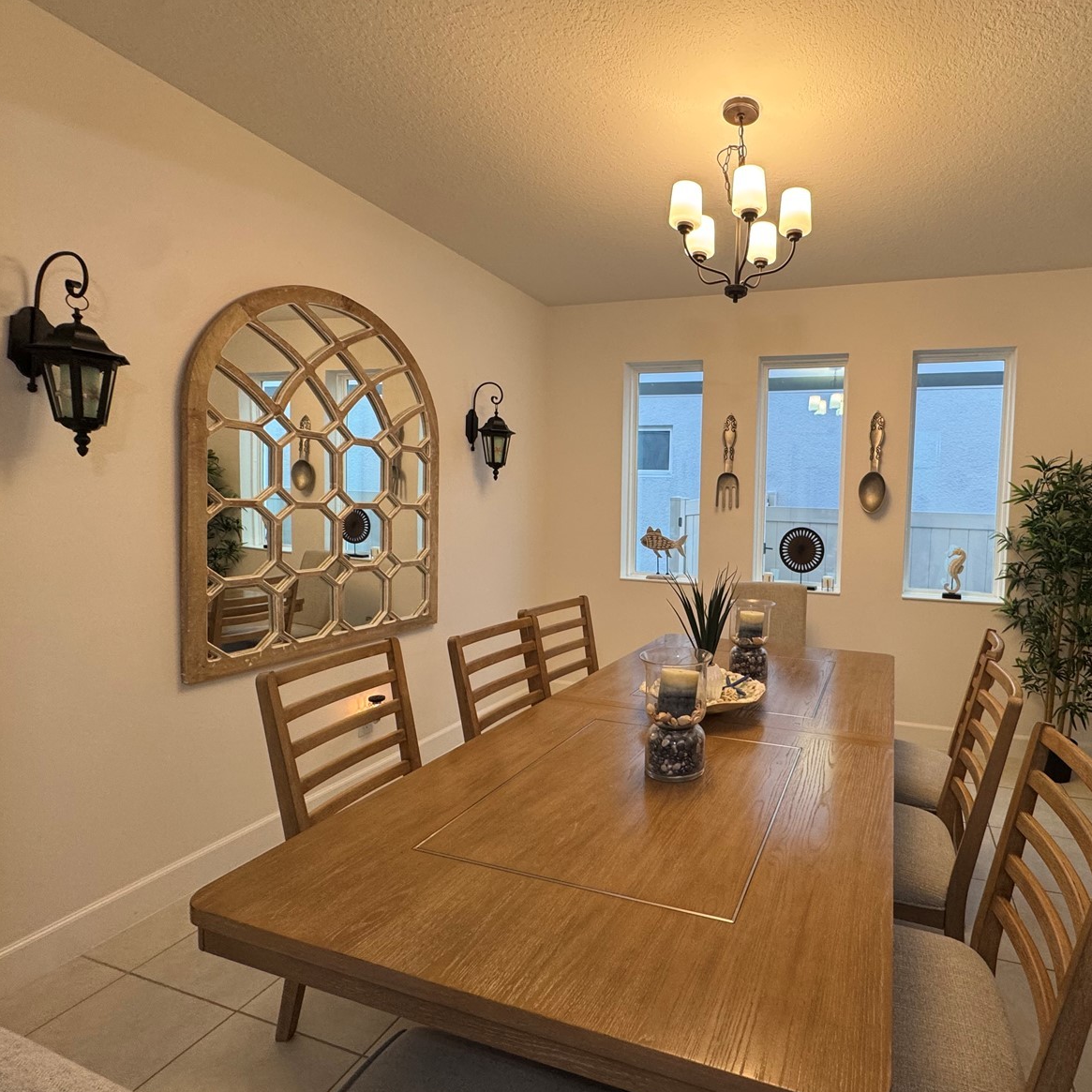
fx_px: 607
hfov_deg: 81.5
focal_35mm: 17
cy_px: 538
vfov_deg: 84.0
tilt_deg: -4.0
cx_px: 717
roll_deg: -1.6
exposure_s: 1/120
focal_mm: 2.22
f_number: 2.2
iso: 200
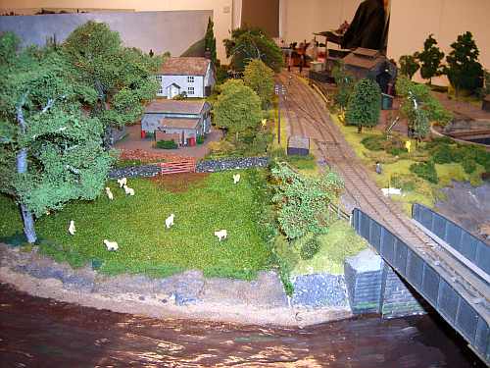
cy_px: 184
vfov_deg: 40.7
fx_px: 495
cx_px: 245
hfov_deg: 52.6
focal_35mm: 35
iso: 100
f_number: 2.8
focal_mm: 5.8
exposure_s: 1/45
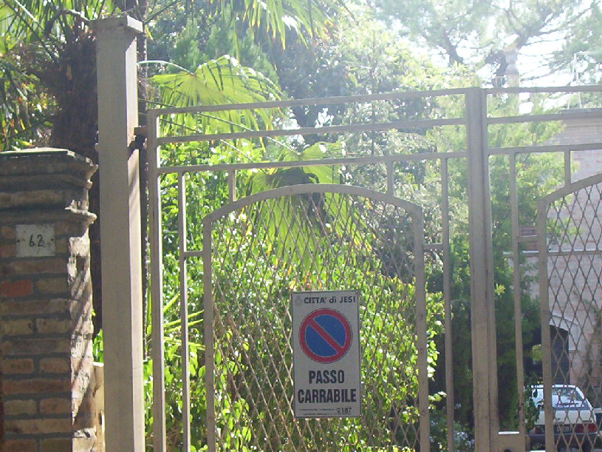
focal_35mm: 93
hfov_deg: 21.1
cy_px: 280
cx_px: 352
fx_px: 1617
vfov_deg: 15.9
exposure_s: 1/207
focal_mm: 9.98
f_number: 3.54
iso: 100
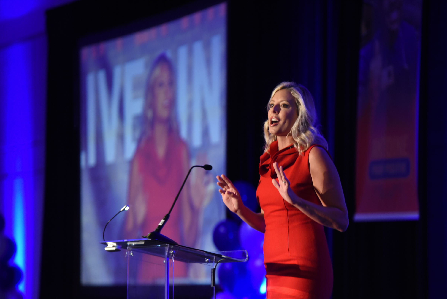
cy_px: 150
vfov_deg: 6.9
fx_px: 2484
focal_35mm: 200
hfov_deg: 10.3
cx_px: 224
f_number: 4
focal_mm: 200
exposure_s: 1/160
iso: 3200
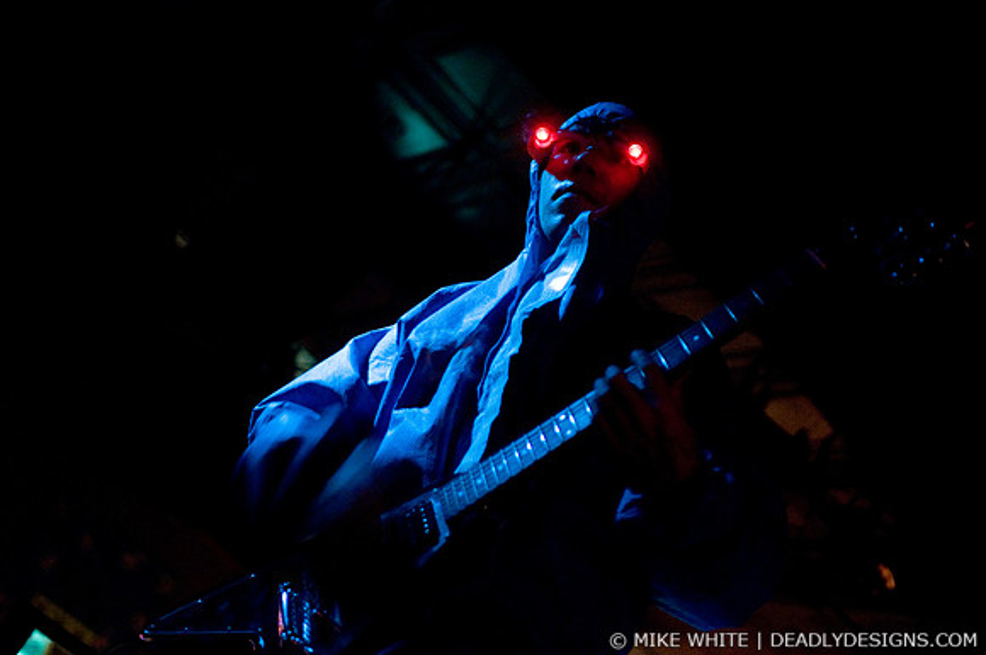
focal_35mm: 45
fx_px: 1231
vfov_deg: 29.8
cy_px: 328
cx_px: 493
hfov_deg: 43.7
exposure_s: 1/40
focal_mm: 30
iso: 1250
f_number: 1.8
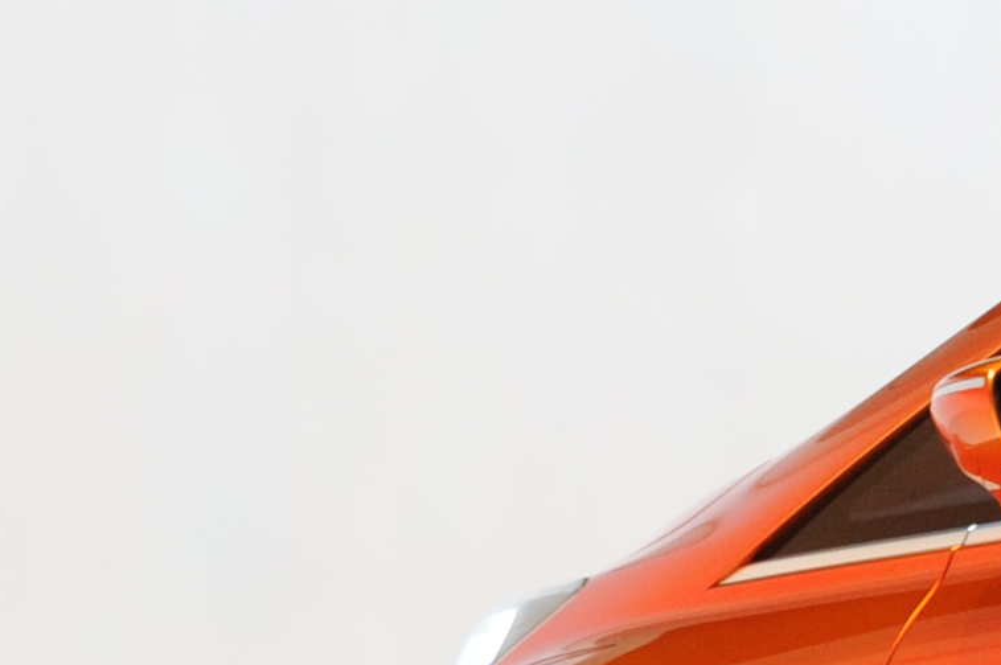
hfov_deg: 7.5
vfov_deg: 5.4
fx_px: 7083
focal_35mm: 255
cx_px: 2534
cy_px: 422
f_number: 6.7
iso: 400
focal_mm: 30
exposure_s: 1/180
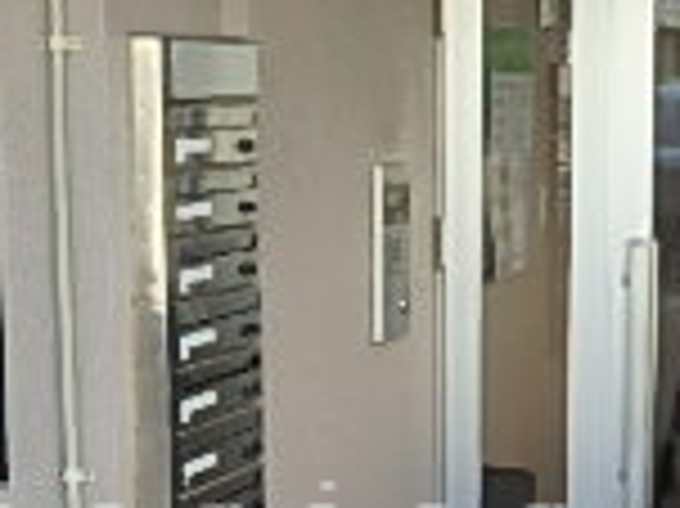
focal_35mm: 106
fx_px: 2081
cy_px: 535
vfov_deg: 13.7
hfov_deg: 18.5
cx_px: 284
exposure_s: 1/125
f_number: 3
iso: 125
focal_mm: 4.5
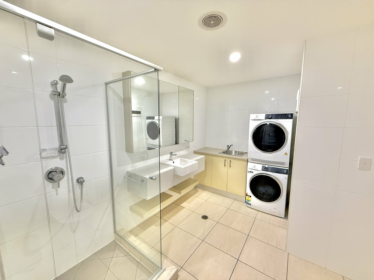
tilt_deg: -7.1
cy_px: 140
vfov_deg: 85.7
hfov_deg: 102.1
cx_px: 187
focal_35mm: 14
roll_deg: +0.0
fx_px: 151
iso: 250
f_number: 2.2
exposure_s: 1/100
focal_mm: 2.22
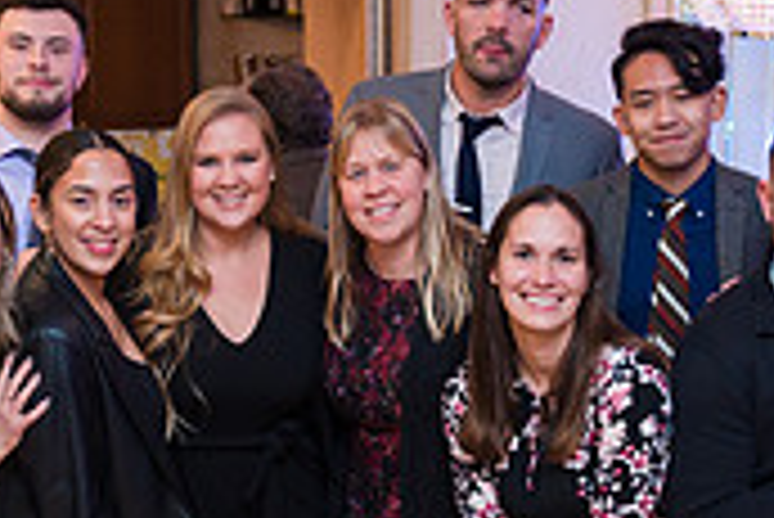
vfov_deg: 16.1
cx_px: 298
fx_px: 1829
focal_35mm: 85
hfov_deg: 23.8
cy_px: 329
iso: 1000
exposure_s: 1/200
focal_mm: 24
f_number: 4
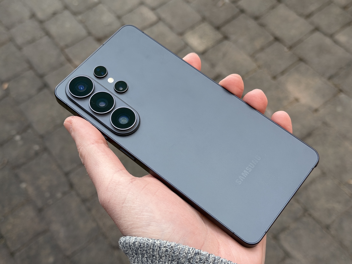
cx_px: 176
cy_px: 132
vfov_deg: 30.3
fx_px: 488
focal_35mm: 48
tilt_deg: -55.4
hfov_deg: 39.7
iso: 64
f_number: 1.78
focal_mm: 6.76
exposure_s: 1/794
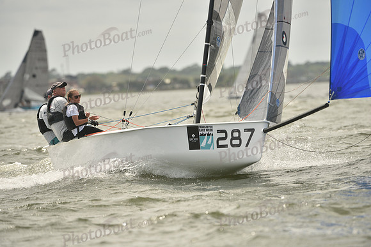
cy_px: 124
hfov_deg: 5.2
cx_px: 186
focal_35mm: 400
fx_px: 4123
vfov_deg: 3.4
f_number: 5.6
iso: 320
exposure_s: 1/2000
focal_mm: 400
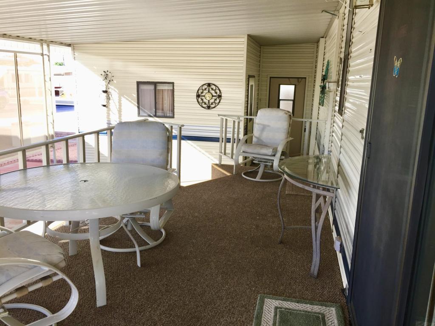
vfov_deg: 48.2
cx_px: 218
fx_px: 364
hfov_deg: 61.7
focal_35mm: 29
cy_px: 163
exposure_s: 1/198
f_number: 2.2
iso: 32
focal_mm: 4.15
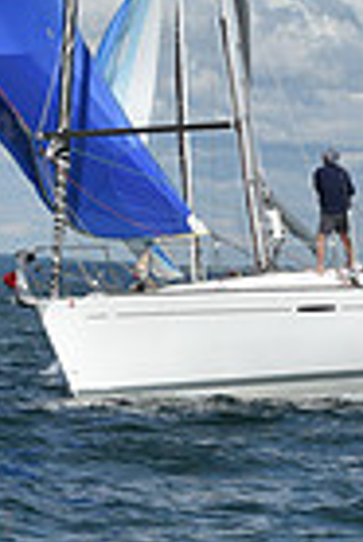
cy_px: -74
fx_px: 5401
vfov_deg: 5.7
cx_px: 217
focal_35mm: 358
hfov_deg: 3.8
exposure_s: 1/1250
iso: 250
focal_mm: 86
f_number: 9
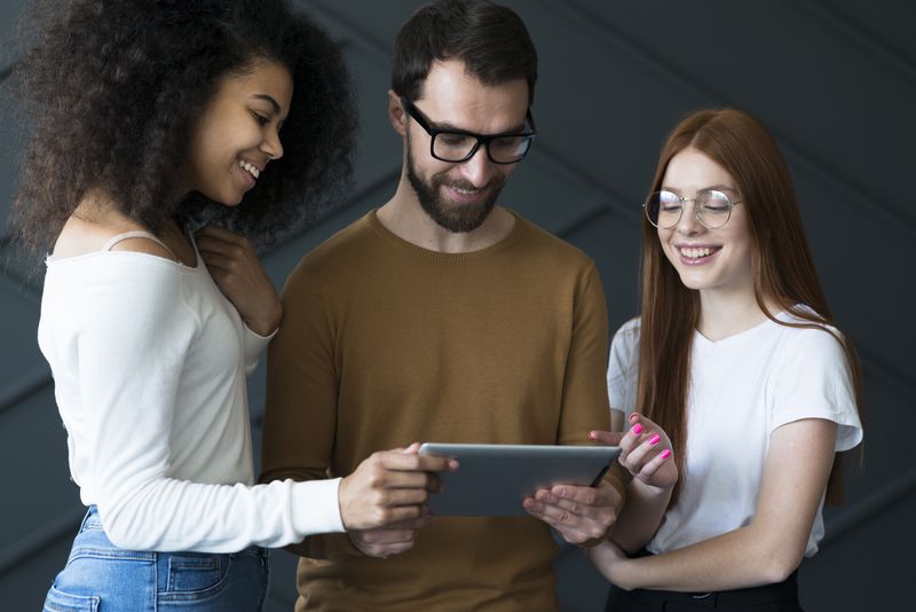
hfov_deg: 23.9
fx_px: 2163
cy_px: 306
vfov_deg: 16.1
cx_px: 458
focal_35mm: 85
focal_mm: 85
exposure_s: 1/160
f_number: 2.8
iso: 400
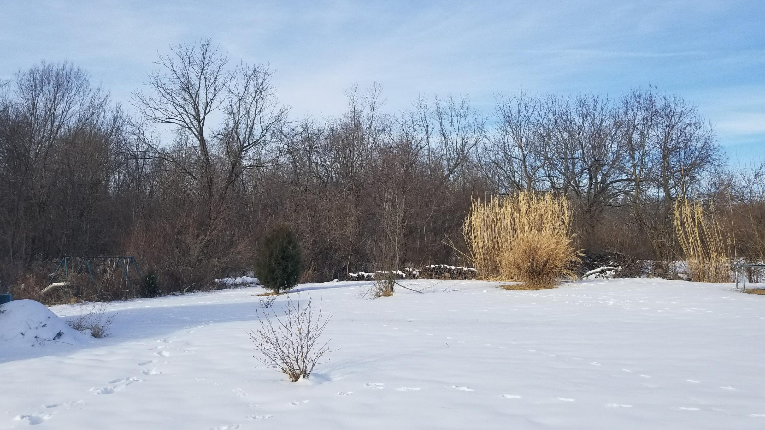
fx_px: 588
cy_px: 145
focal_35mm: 29
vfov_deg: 39.7
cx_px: 376
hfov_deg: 66.1
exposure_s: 1/2464
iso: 50
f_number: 1.7
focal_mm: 4.25
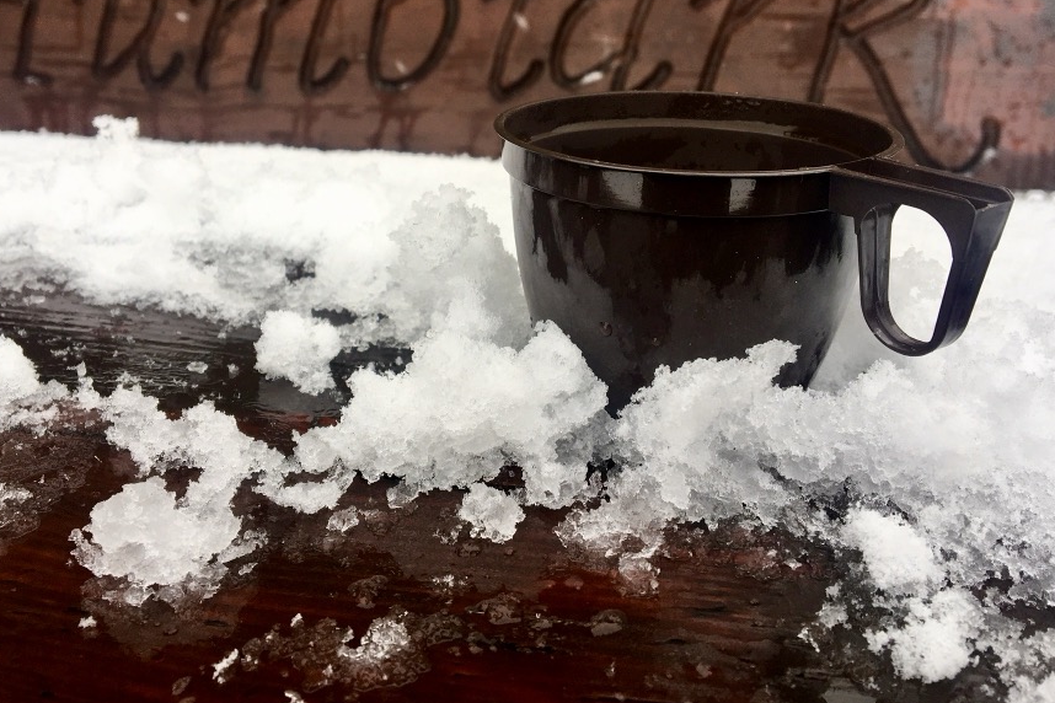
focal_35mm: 36
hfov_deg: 53.1
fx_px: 1055
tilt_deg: -20.0
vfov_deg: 36.6
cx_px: 494
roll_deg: -0.1
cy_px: 249
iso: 25
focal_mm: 4.15
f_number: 2.2
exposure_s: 1/176
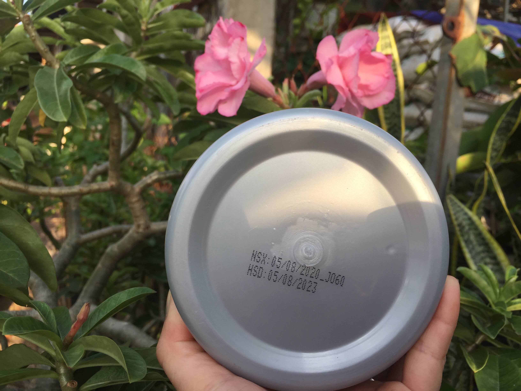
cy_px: 196
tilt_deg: -2.9
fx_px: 436
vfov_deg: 48.2
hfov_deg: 61.7
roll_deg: -6.1
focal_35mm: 29
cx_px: 260
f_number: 2.2
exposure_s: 1/377
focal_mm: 4.15
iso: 32
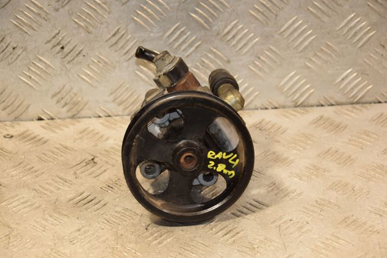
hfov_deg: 19.3
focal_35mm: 106
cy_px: 128
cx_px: 194
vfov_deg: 12.9
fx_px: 1139
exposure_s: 1/160
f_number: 5.3
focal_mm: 70
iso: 800
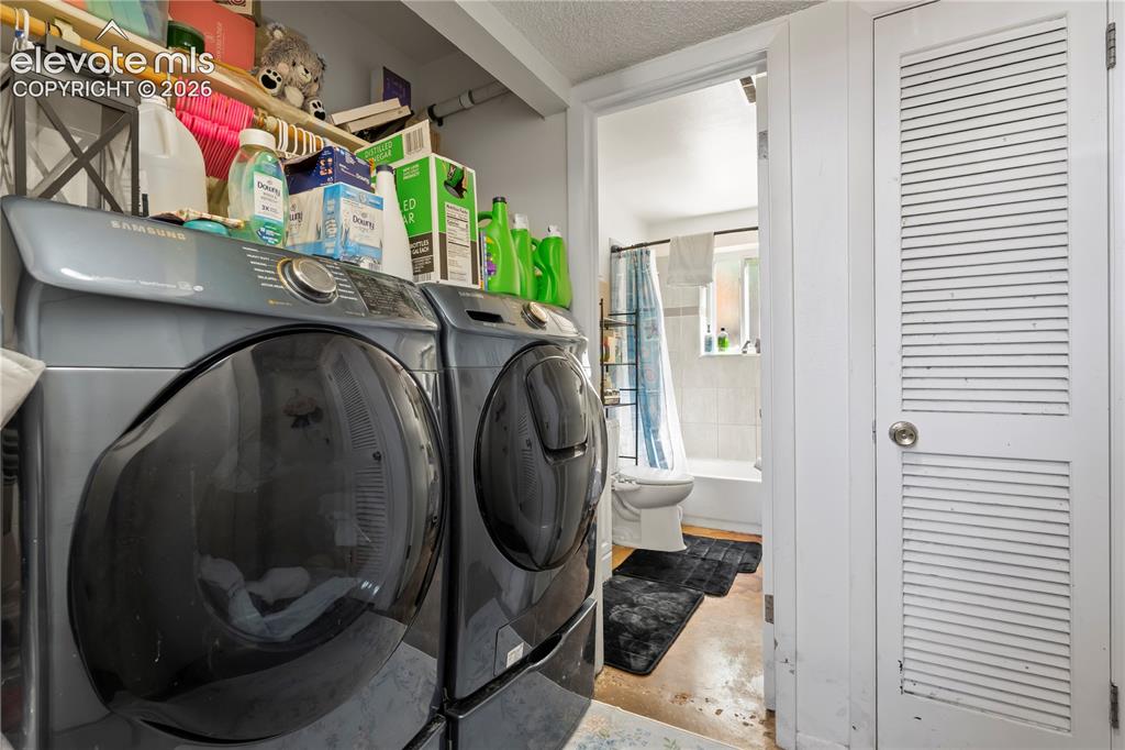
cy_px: 375
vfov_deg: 73.7
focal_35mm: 16
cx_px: 562
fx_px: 500
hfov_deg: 96.8
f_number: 8
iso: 100
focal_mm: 16
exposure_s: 1.6
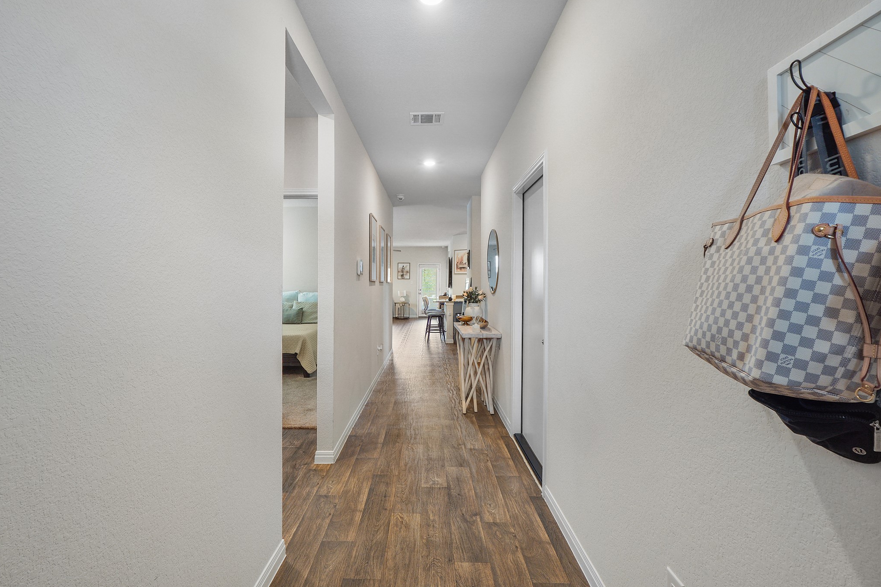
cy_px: 294
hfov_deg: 96.7
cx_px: 424
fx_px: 391
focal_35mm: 16
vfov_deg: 73.7
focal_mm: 10
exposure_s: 1/8
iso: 100
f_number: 8
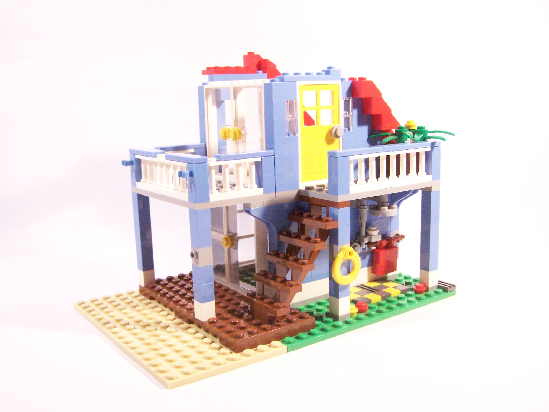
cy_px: 206
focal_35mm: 38
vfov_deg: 37.7
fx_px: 603
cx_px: 274
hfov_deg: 49.0
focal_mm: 6.3
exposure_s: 1/30
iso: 400
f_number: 3.6
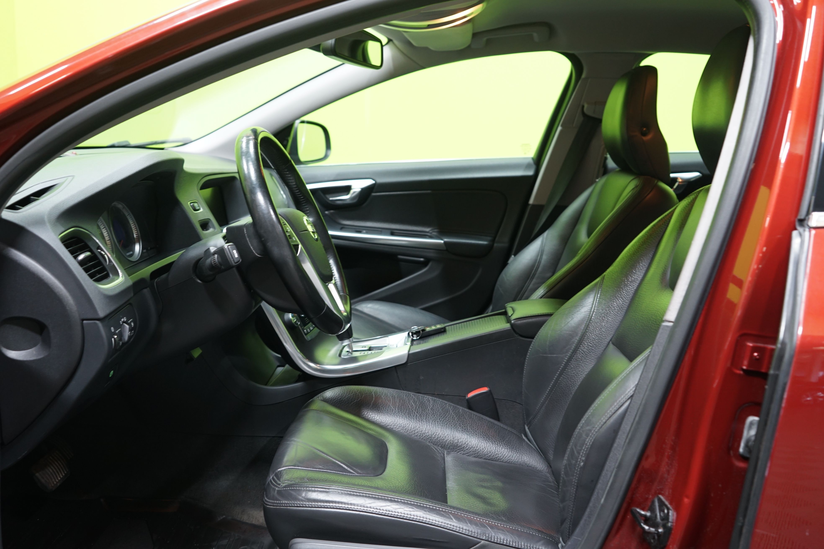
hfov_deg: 57.2
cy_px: 274
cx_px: 412
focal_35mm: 33
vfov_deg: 40.0
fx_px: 755
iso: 800
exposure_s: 1/20
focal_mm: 33
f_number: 4.5
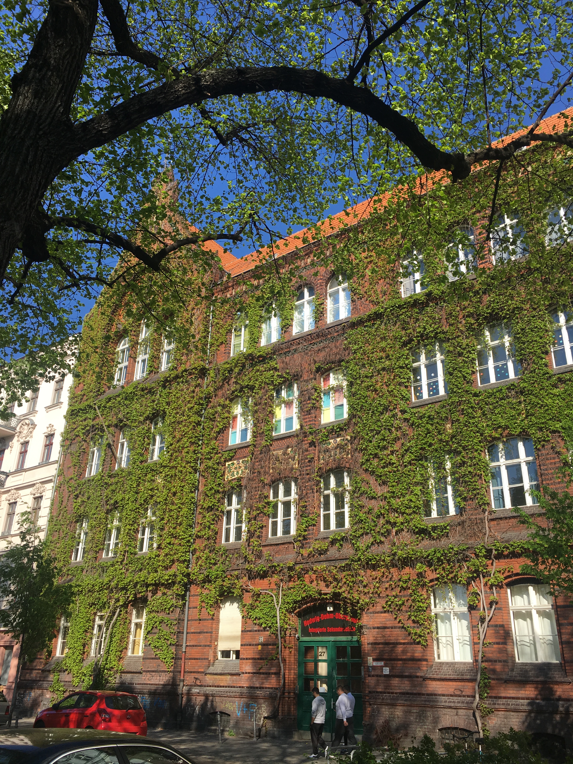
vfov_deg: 61.7
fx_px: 640
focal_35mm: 29
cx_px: 286
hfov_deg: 48.2
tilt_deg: +26.7
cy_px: 382
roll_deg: +0.0
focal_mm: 4.15
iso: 25
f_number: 2.2
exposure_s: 1/1183
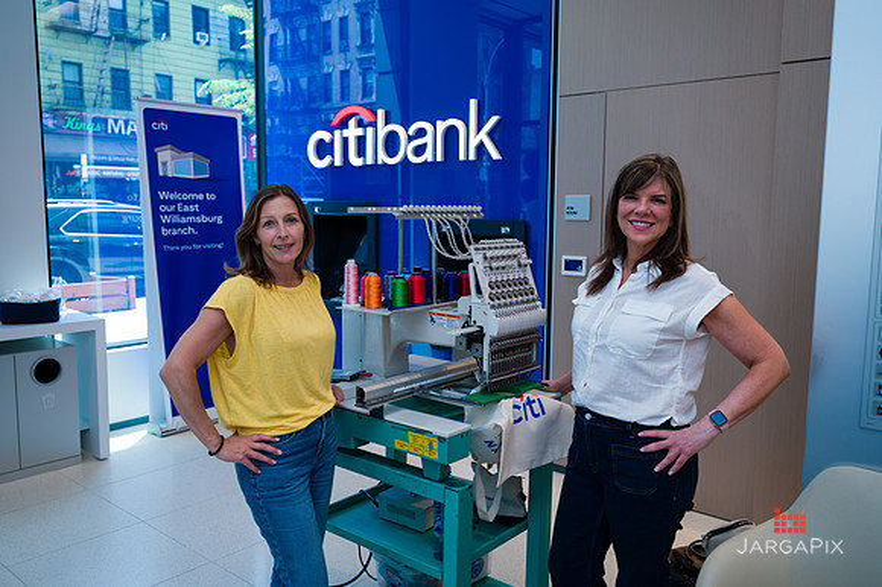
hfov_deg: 63.1
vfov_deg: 44.4
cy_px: 293
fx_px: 719
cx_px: 440
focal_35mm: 29
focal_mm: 29
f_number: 4
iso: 200
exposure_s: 1/200
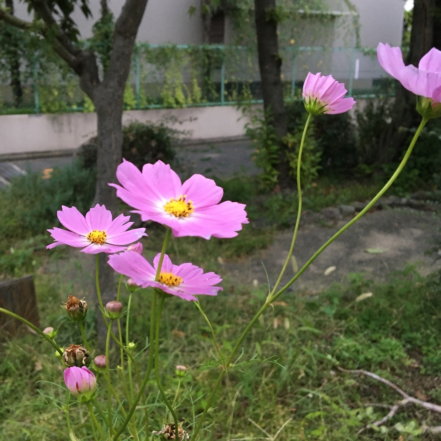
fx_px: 504
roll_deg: +3.3
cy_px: 218
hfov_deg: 46.9
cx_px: 175
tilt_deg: -17.2
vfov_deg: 47.2
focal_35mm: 35
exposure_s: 1/30
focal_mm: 4.15
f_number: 2.2
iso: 125
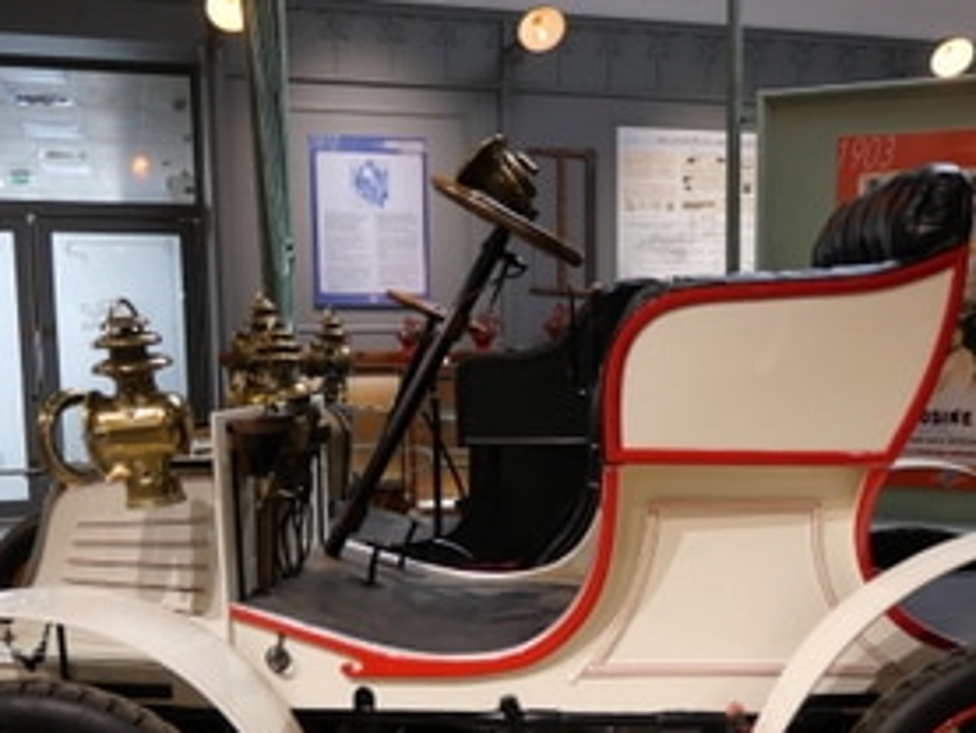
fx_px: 1467
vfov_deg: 27.6
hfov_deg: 36.6
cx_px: 613
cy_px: 571
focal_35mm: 52
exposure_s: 1/60
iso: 800
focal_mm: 15
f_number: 3.7
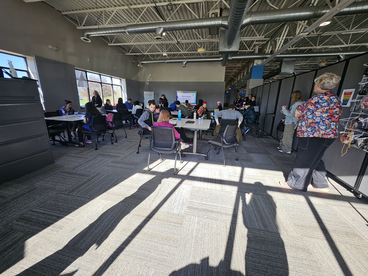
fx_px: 138
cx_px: 184
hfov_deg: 106.2
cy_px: 138
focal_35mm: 13
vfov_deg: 89.9
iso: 32
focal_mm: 1.74
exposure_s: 1/121
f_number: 2.2
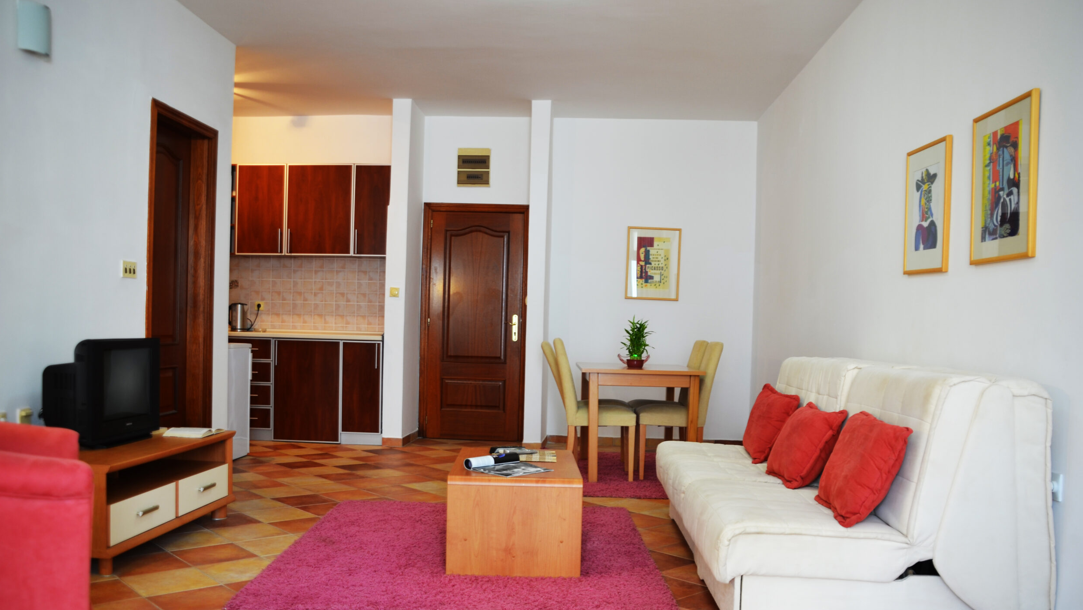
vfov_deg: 40.1
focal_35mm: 29
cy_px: 352
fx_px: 833
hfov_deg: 66.1
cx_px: 554
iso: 125
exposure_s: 1/6
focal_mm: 18
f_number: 3.5
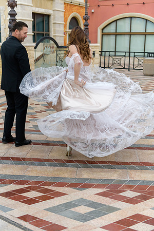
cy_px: 116
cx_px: 77
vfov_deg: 43.6
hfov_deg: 29.9
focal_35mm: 45
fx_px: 289
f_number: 2.8
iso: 400
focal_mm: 45
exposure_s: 1/3200
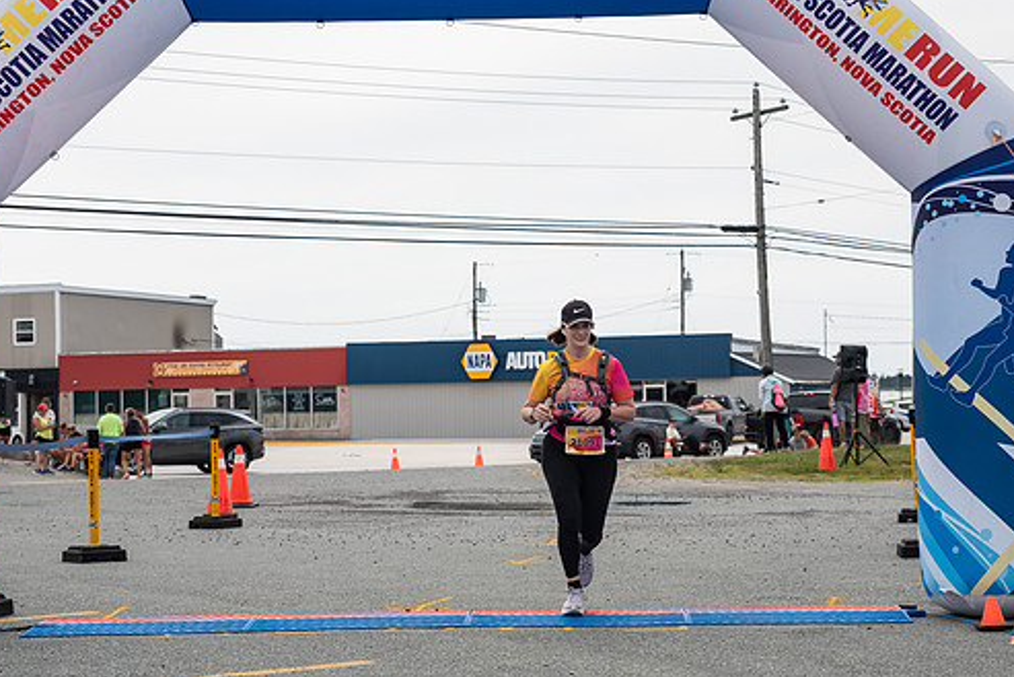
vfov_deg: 17.7
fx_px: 2169
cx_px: 542
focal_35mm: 77
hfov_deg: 26.3
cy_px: 332
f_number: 4
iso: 800
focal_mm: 56
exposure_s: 1/4000
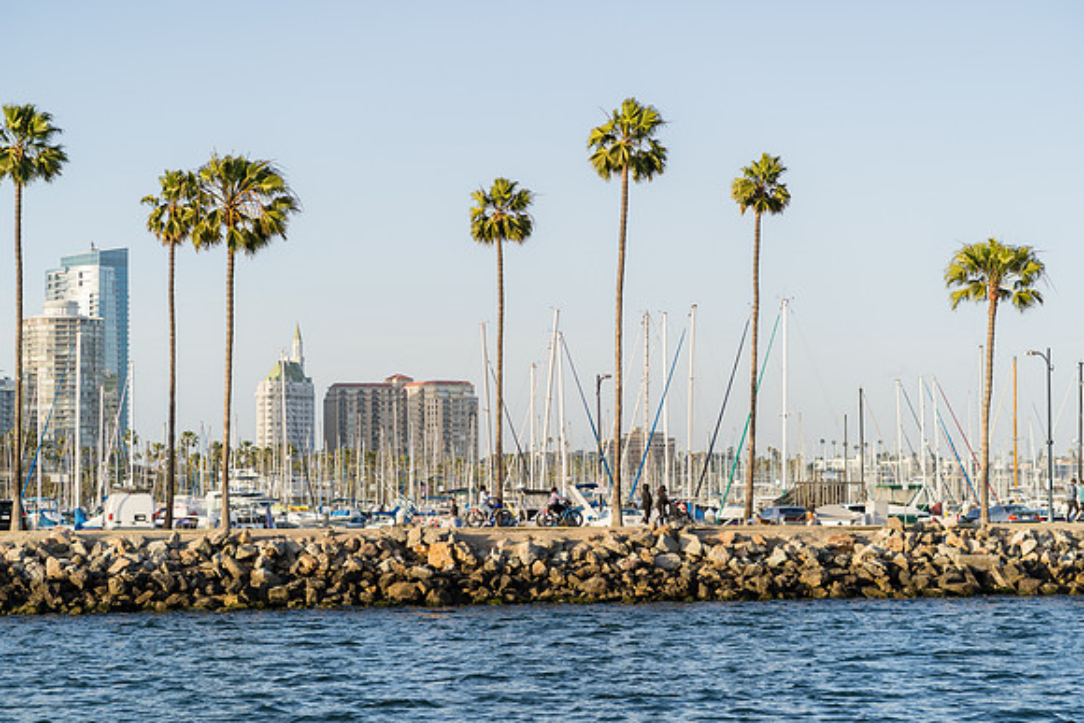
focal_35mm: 85
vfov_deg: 16.1
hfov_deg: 23.9
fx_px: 2560
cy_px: 362
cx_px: 542
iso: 125
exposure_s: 1/1000
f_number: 2.8
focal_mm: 85
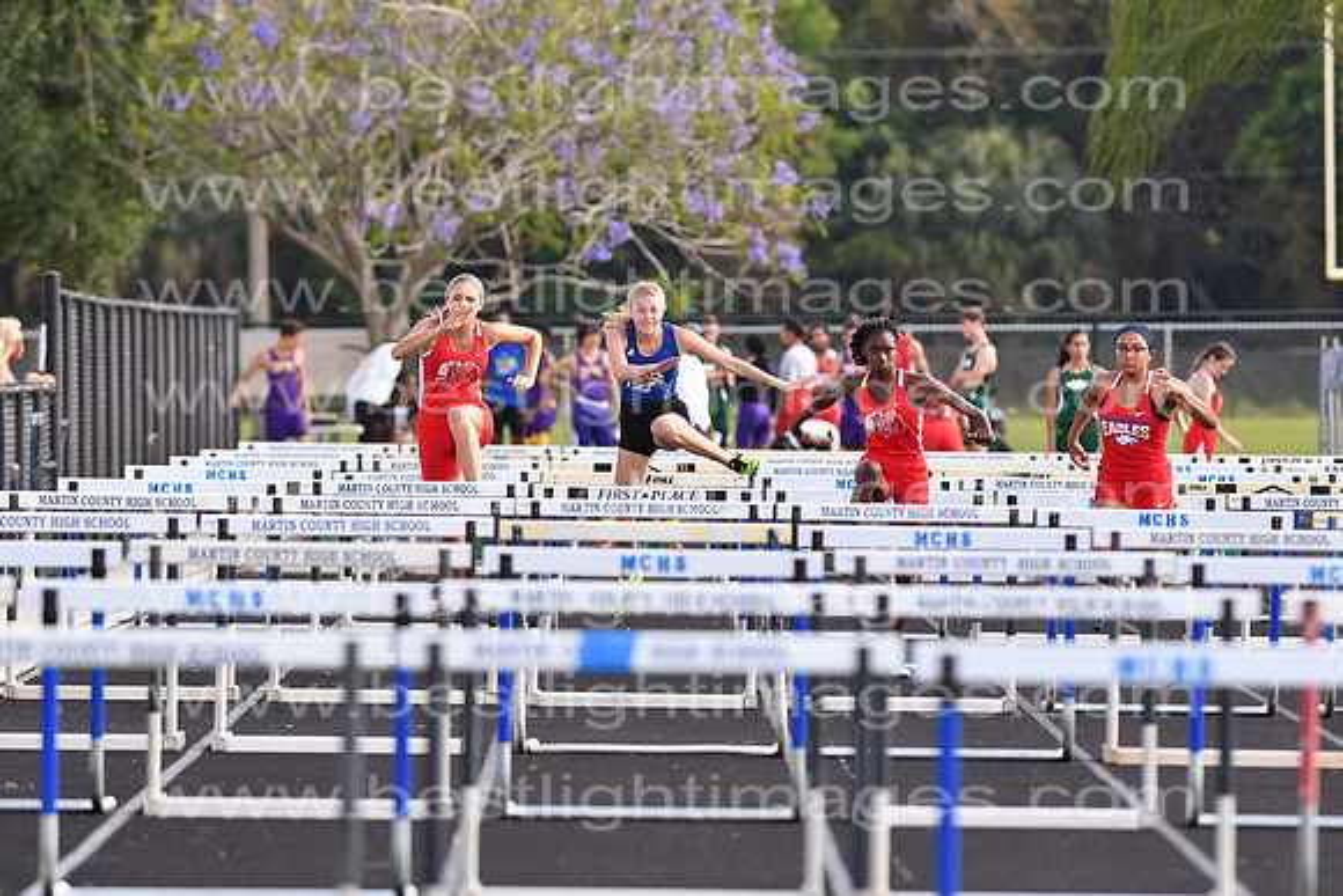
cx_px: 672
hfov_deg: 4.6
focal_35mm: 450
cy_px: 448
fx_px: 16791
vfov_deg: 3.1
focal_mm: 300
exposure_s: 1/1000
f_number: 5.6
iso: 400
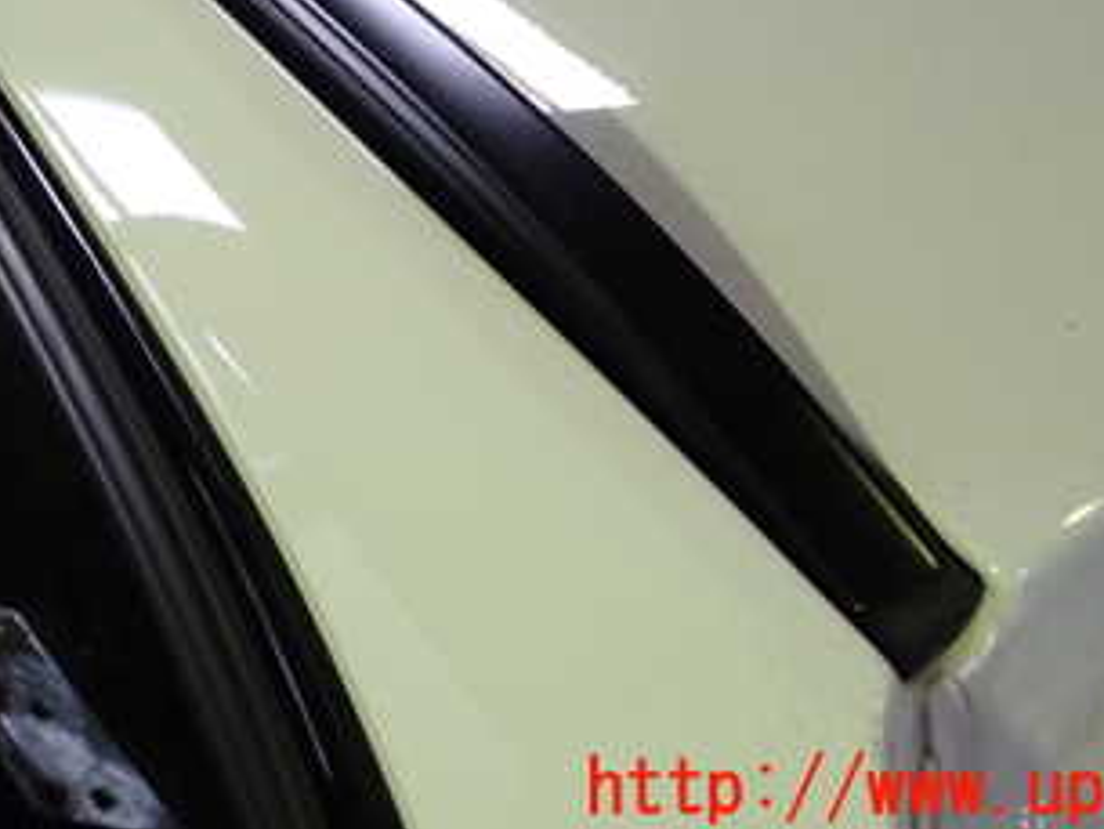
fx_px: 1882
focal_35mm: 59
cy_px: 22
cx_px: 319
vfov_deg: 23.9
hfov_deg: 32.3
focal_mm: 5.4
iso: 200
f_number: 2.3
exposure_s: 1/50
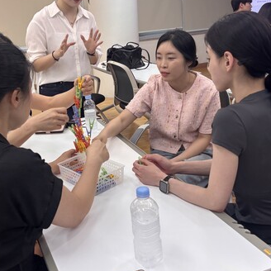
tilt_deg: -14.3
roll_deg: +6.2
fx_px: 372
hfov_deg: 39.9
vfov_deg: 39.8
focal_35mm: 42
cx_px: 110
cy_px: 107
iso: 50
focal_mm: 5.96
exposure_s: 1/120
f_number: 1.6
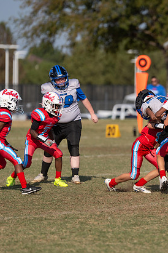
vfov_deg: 6.5
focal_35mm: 316
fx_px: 2212
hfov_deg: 4.3
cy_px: 126
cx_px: 150
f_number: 3.2
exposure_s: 1/3200
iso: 100
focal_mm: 200
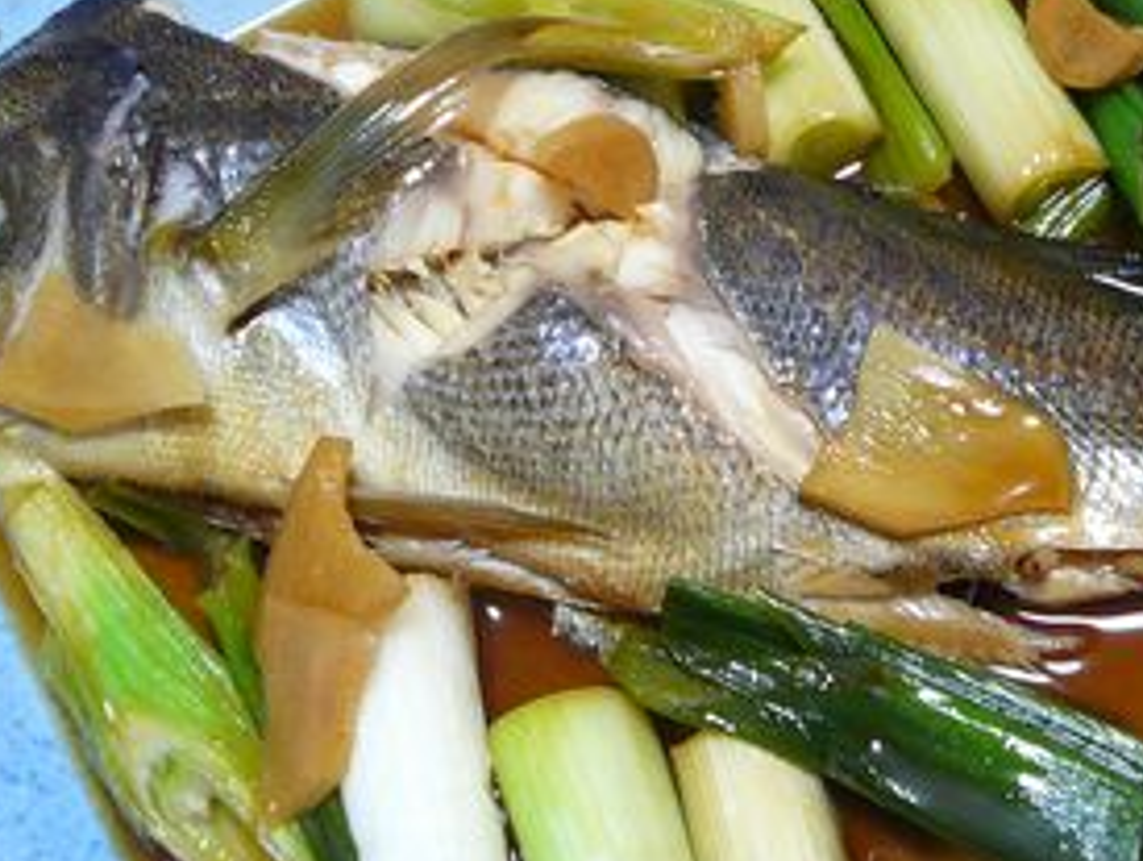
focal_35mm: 61
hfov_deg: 31.3
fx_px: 2017
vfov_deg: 24.1
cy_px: 491
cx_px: 802
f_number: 2.8
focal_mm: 5.2
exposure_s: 1/15
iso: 200
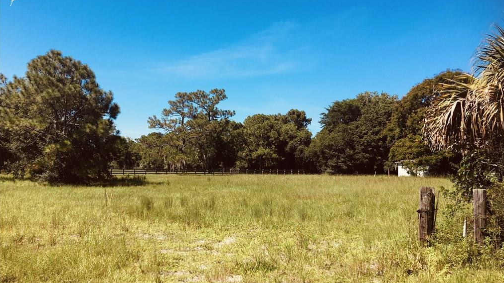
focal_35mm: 32
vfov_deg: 36.6
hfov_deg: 61.0
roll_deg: -1.6
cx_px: 254
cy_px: 169
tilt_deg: +0.5
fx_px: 428
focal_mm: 4.15
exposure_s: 1/1115
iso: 25
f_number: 2.2
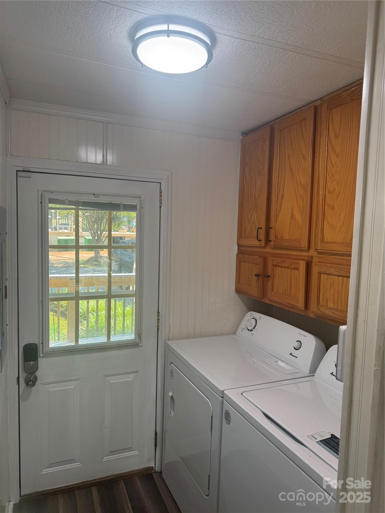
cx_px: 192
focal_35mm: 24
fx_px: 356
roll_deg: -0.8
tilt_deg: -5.2
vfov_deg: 71.6
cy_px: 256
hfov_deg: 56.8
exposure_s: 1/120
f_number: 1.78
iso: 64
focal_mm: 6.76
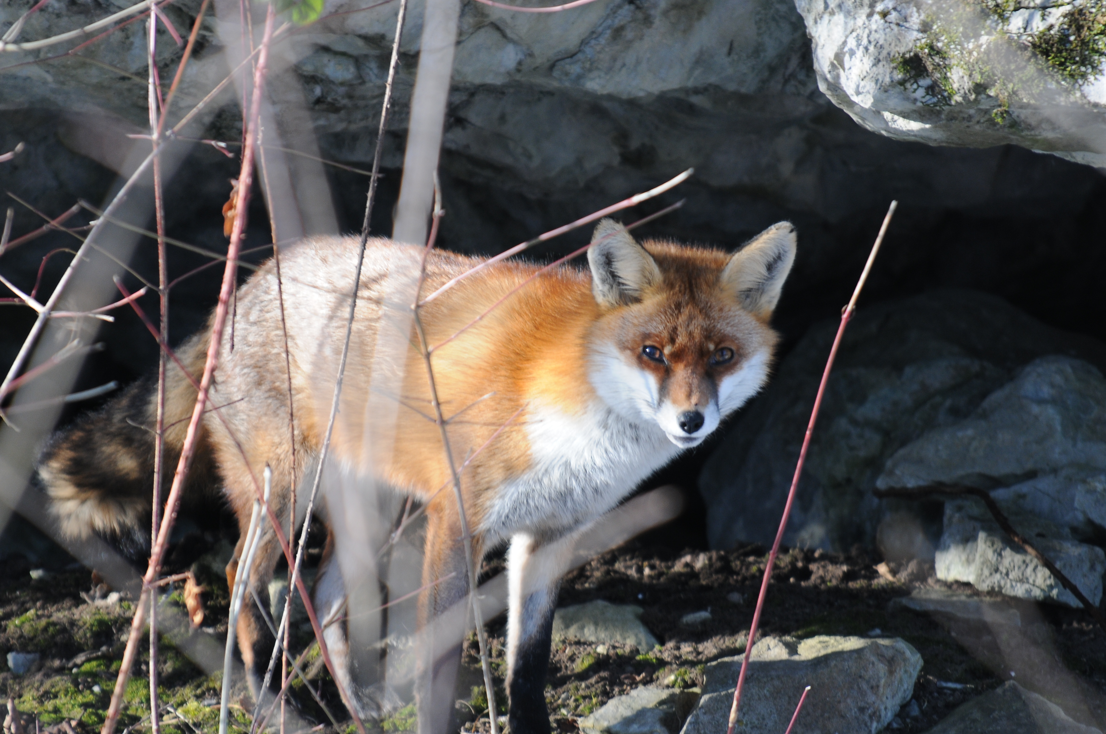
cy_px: 367
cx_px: 553
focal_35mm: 600
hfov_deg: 3.4
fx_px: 18411
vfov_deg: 2.3
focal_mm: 400
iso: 320
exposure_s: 1/160
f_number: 6.3
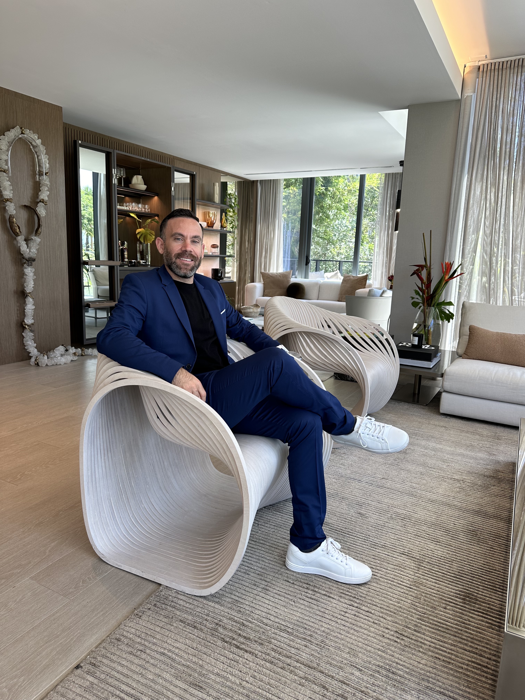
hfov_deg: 56.8
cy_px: 350
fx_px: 485
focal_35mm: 24
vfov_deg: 71.6
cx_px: 262
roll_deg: -3.2
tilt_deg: -9.7
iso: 64
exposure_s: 1/120
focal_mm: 6.86
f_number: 1.78
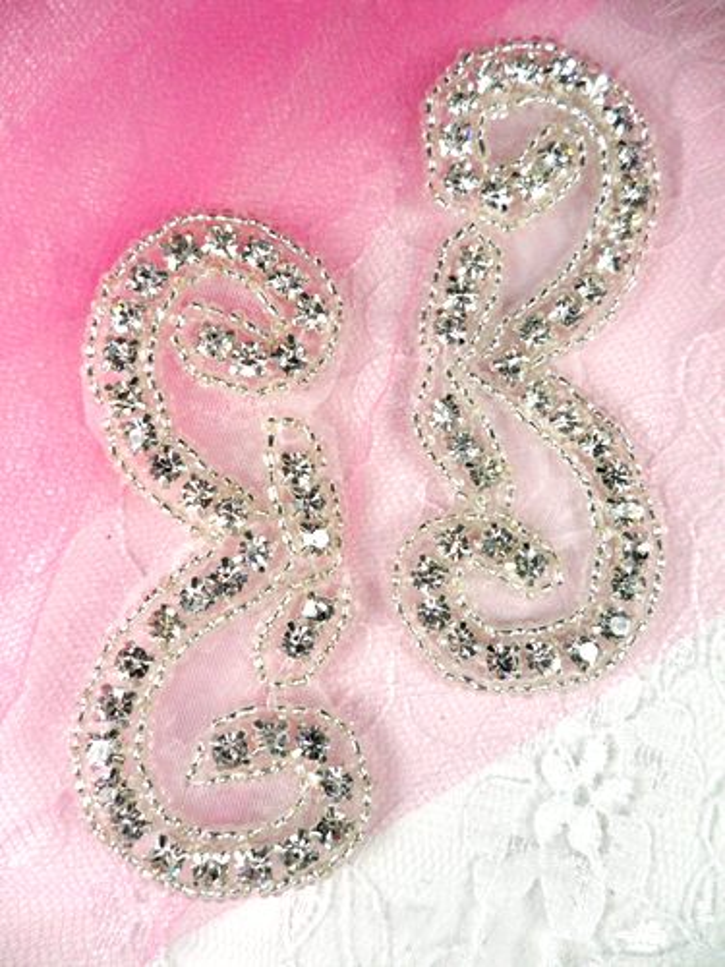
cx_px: 362
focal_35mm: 27
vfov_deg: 65.3
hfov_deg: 51.4
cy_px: 484
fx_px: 754
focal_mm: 4.9
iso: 80
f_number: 3.5
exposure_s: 1/500
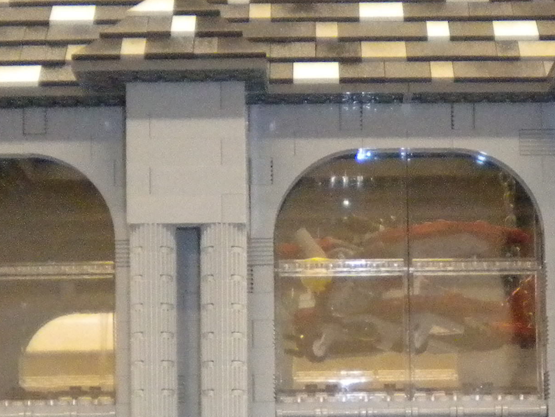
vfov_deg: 13.8
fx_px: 1683
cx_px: 367
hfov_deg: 18.7
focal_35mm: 105
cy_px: 458
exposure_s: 1/57
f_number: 3.1
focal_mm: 6.3
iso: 800
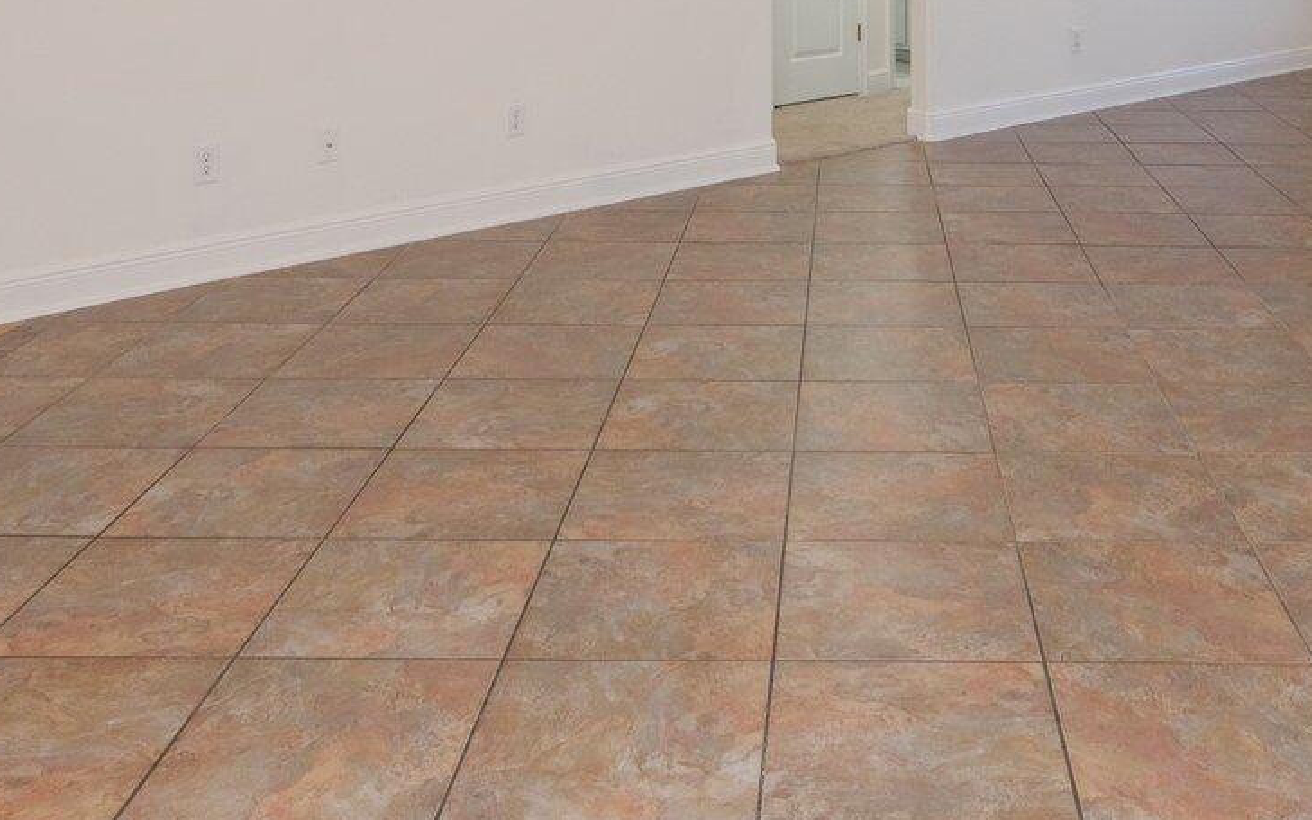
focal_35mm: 44
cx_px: 813
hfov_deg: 44.5
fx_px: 1589
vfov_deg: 26.4
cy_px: -112
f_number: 9
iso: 320
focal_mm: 15.5
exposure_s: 1/30
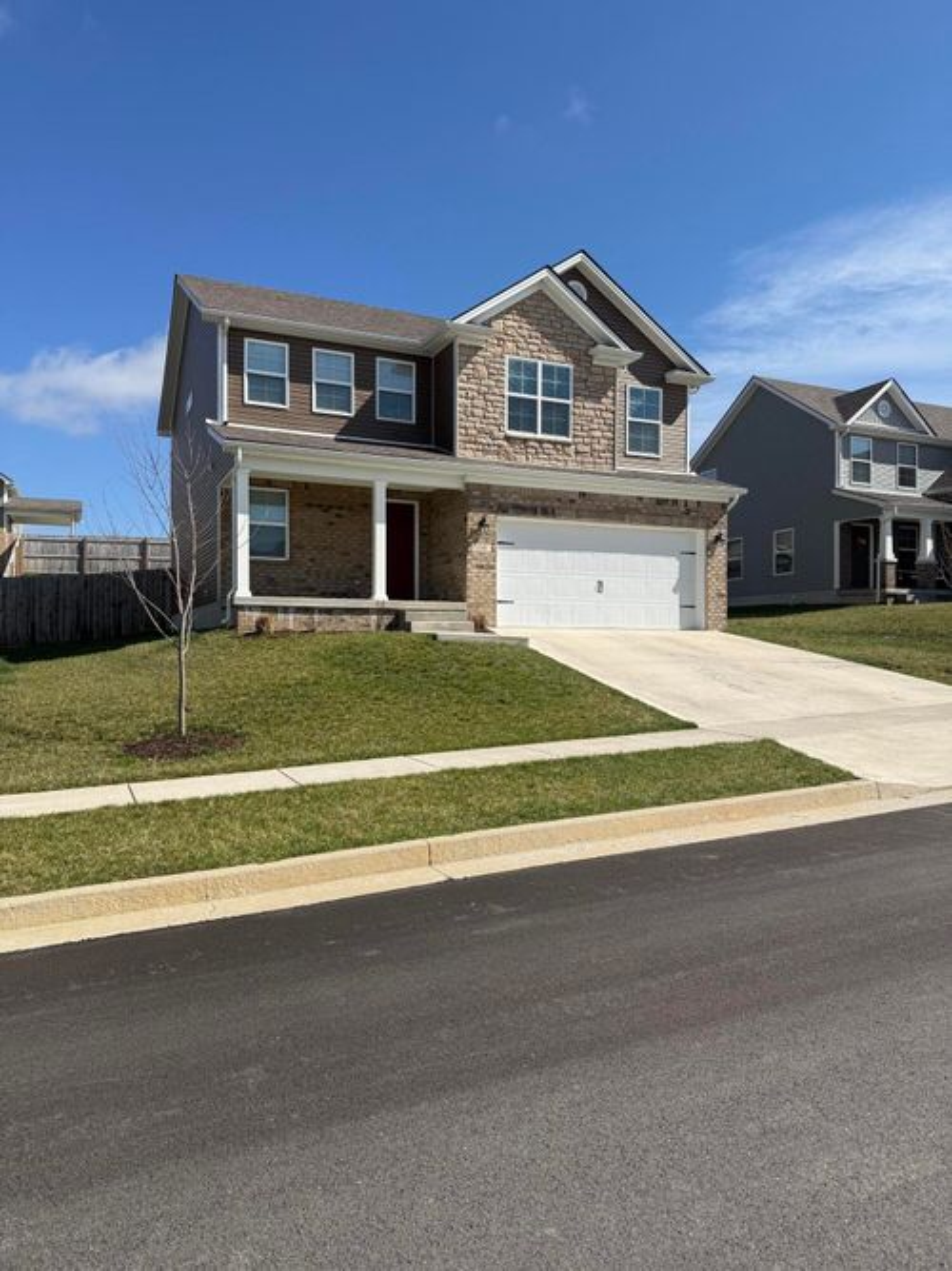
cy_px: 636
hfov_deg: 56.8
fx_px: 880
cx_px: 476
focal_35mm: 24
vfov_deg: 71.6
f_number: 1.78
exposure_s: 1/5319
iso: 80
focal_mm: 6.76
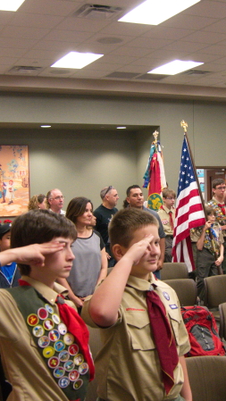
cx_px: 161
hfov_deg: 20.3
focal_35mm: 59
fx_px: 628
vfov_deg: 35.4
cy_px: 204
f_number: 3.8
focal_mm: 19
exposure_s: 1/125
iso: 3200
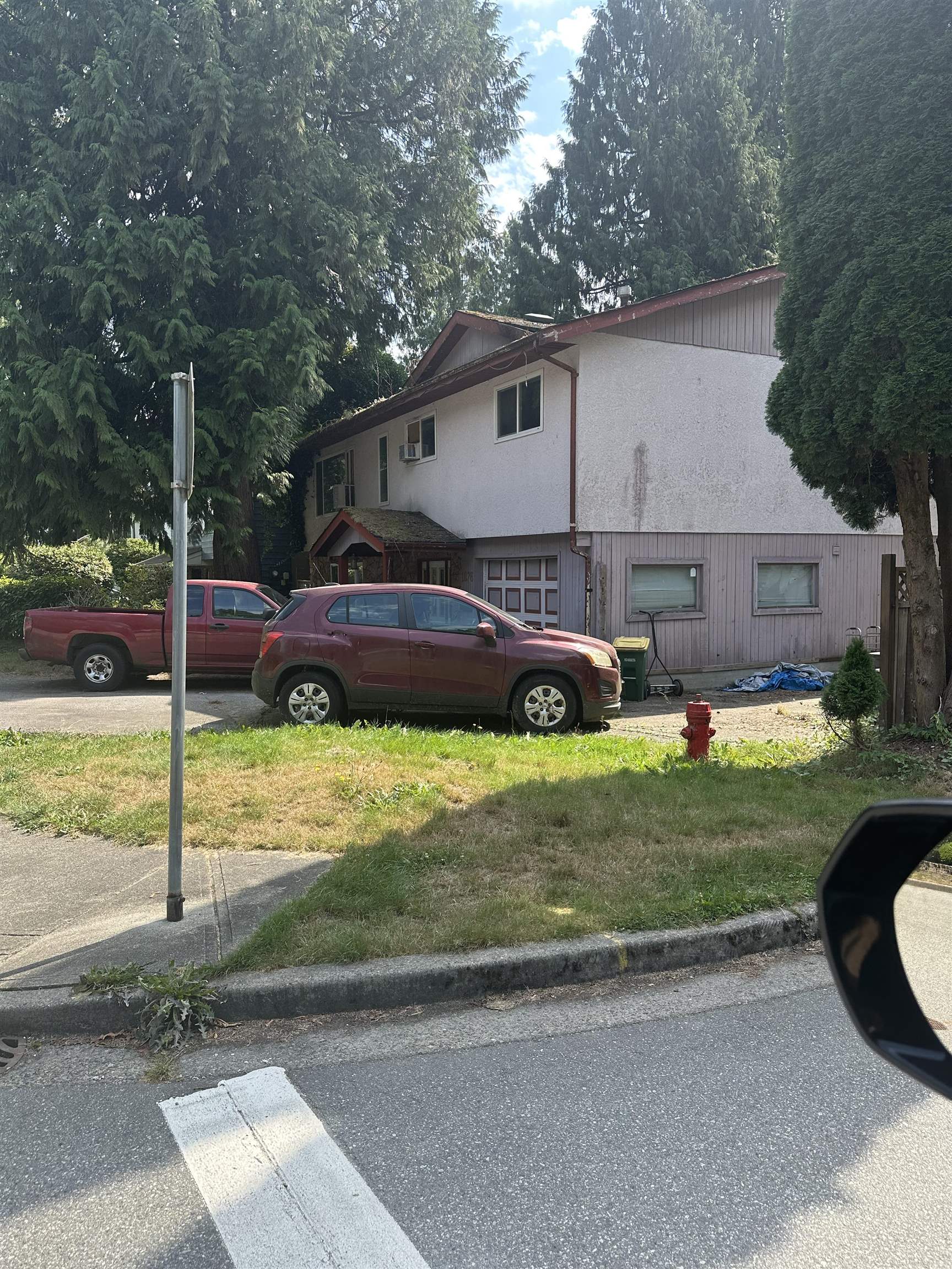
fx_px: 880
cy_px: 634
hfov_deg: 56.8
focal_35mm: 24
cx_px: 476
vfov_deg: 71.6
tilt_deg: -2.8
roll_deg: -0.3
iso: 80
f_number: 1.78
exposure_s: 1/1107
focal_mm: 6.86
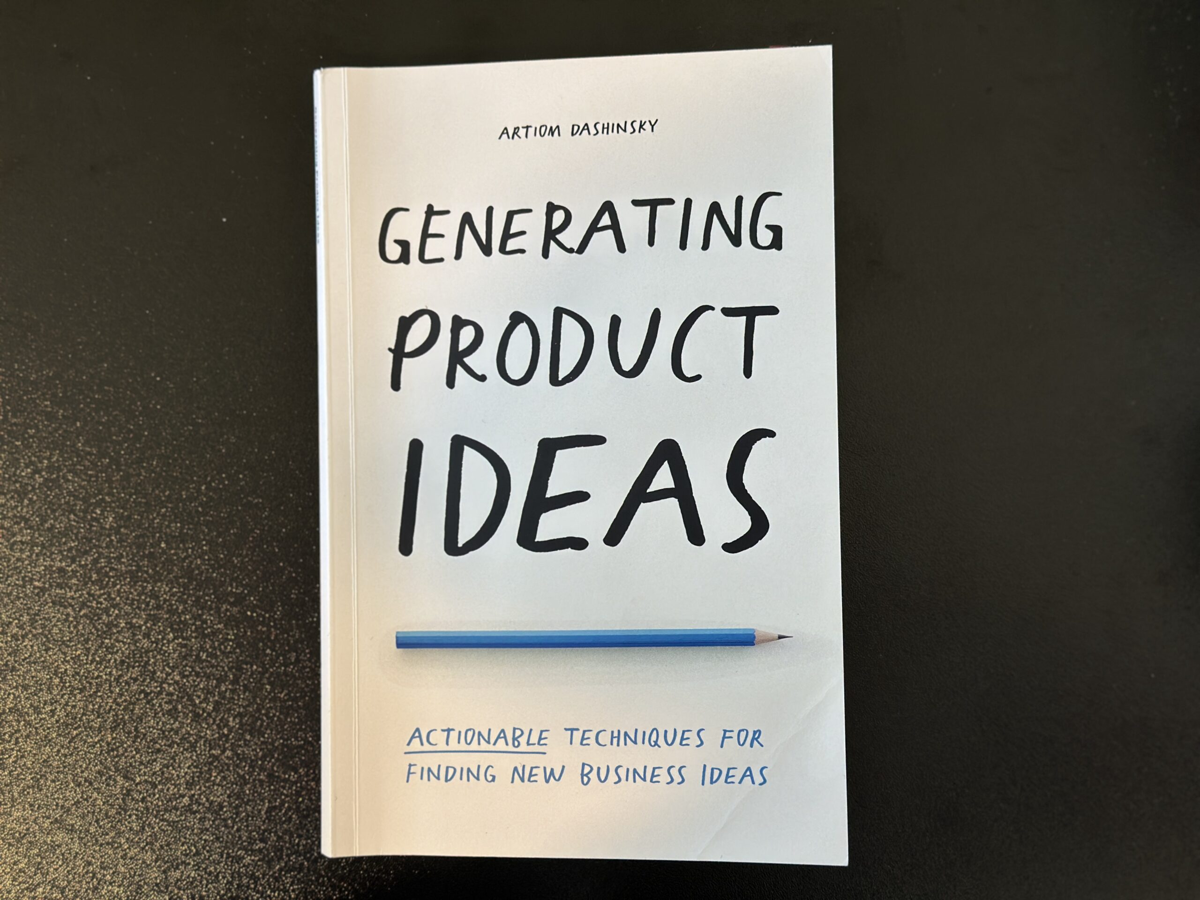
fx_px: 1664
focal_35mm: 48
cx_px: 600
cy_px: 450
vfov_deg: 30.3
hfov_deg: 39.7
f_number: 1.78
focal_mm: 6.86
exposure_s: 1/60
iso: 80
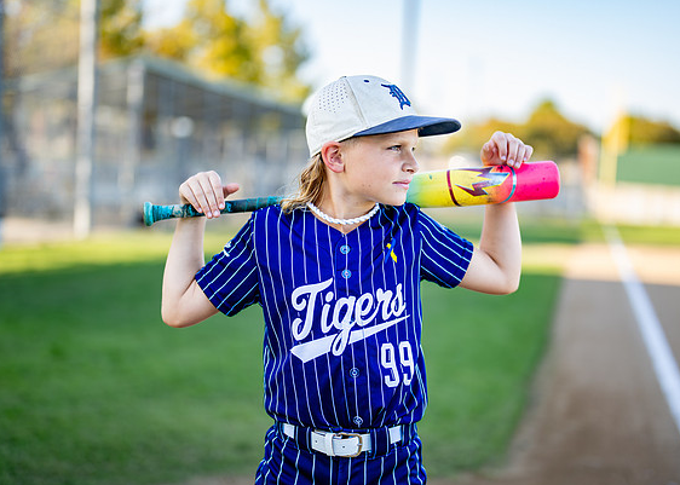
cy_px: 253
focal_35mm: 59
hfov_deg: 33.2
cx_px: 350
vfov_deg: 24.0
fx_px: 1139
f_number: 1.2
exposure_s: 1/1250
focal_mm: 50
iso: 100
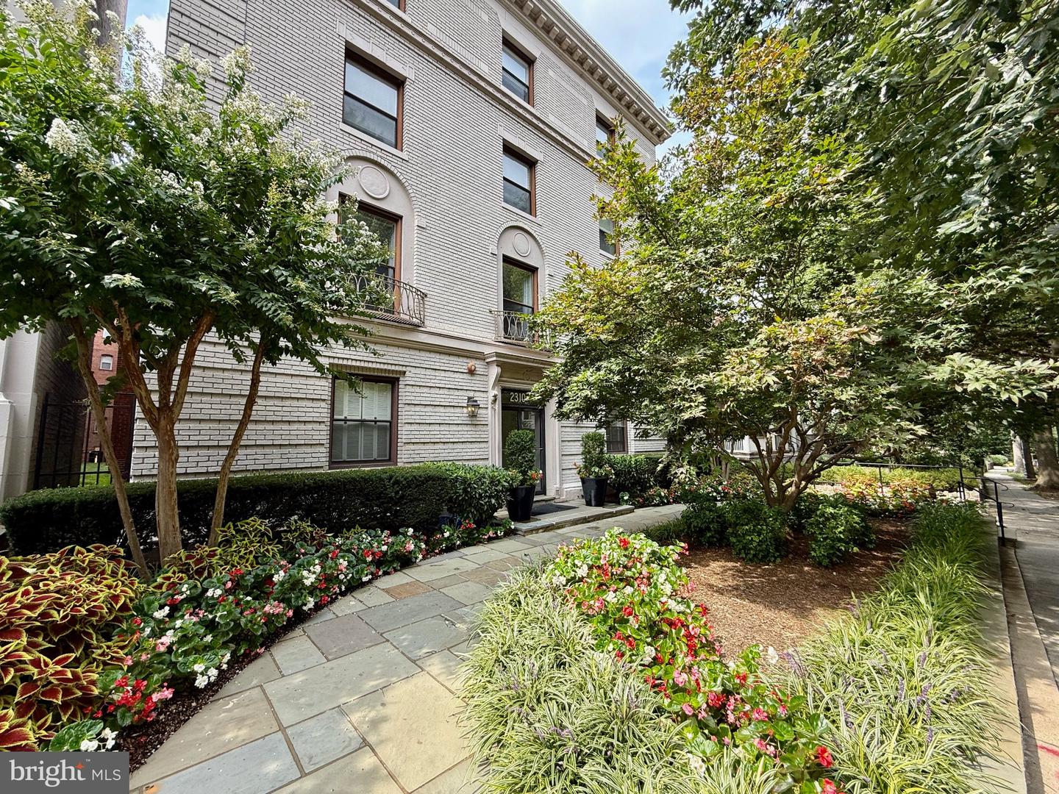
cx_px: 530
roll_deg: -0.5
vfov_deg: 85.7
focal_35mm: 14
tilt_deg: +6.0
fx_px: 428
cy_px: 397
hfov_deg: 102.1
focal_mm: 2.22
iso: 50
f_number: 2.2
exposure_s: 1/282
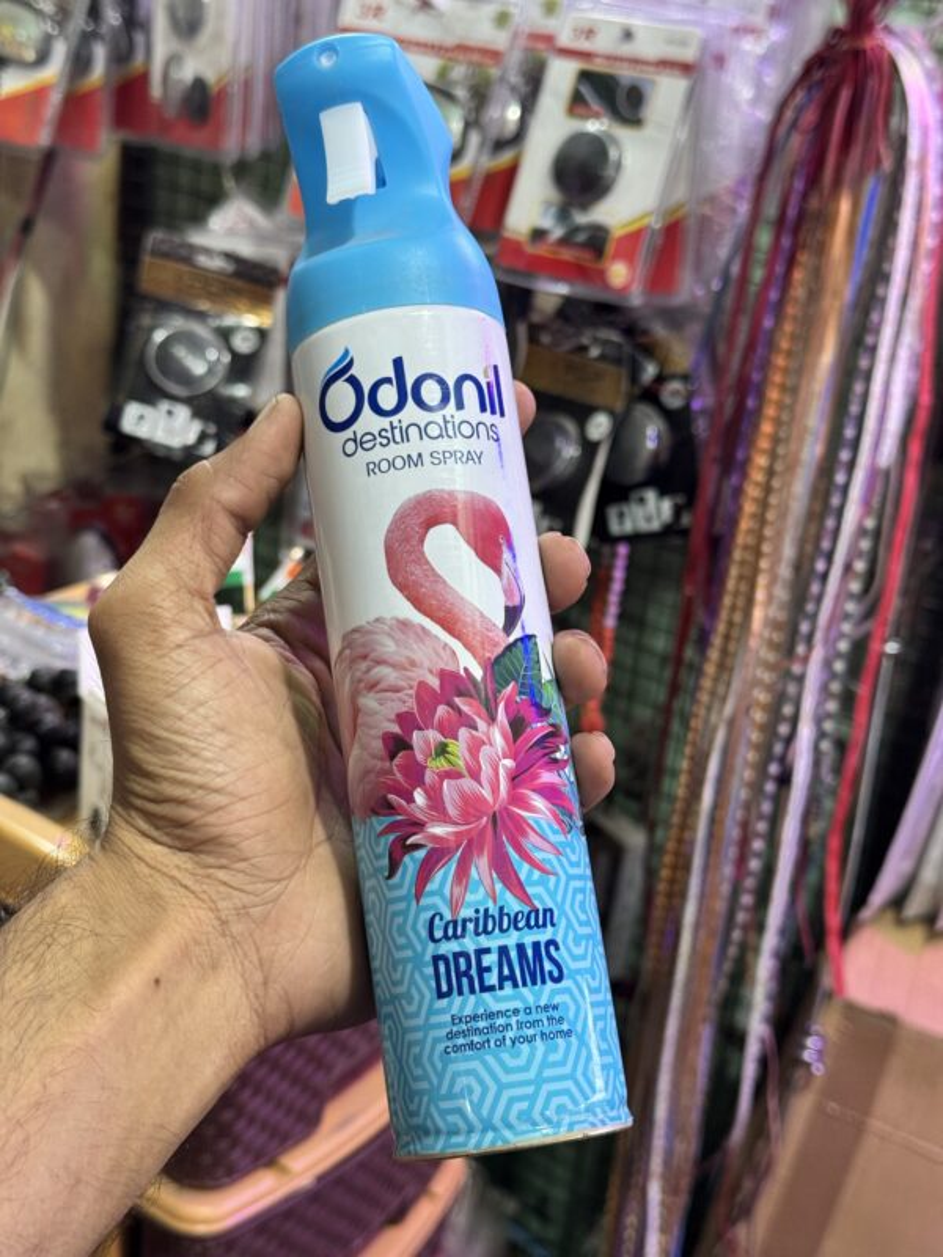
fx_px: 1743
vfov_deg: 39.7
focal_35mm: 48
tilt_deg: -21.7
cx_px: 472
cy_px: 628
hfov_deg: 30.3
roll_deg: -7.3
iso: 160
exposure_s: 1/50
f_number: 1.78
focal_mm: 6.76
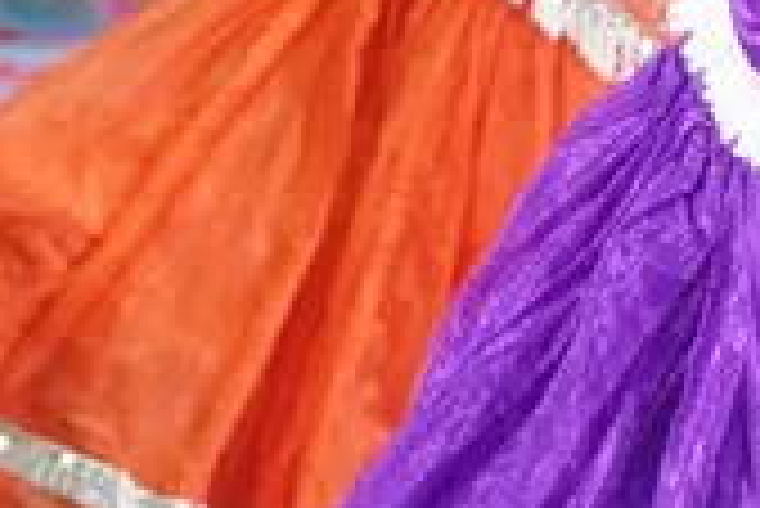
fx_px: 11346
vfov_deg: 2.6
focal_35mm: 537
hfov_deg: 3.8
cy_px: -70
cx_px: 1021
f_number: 4
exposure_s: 1/200
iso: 2500
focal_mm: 91
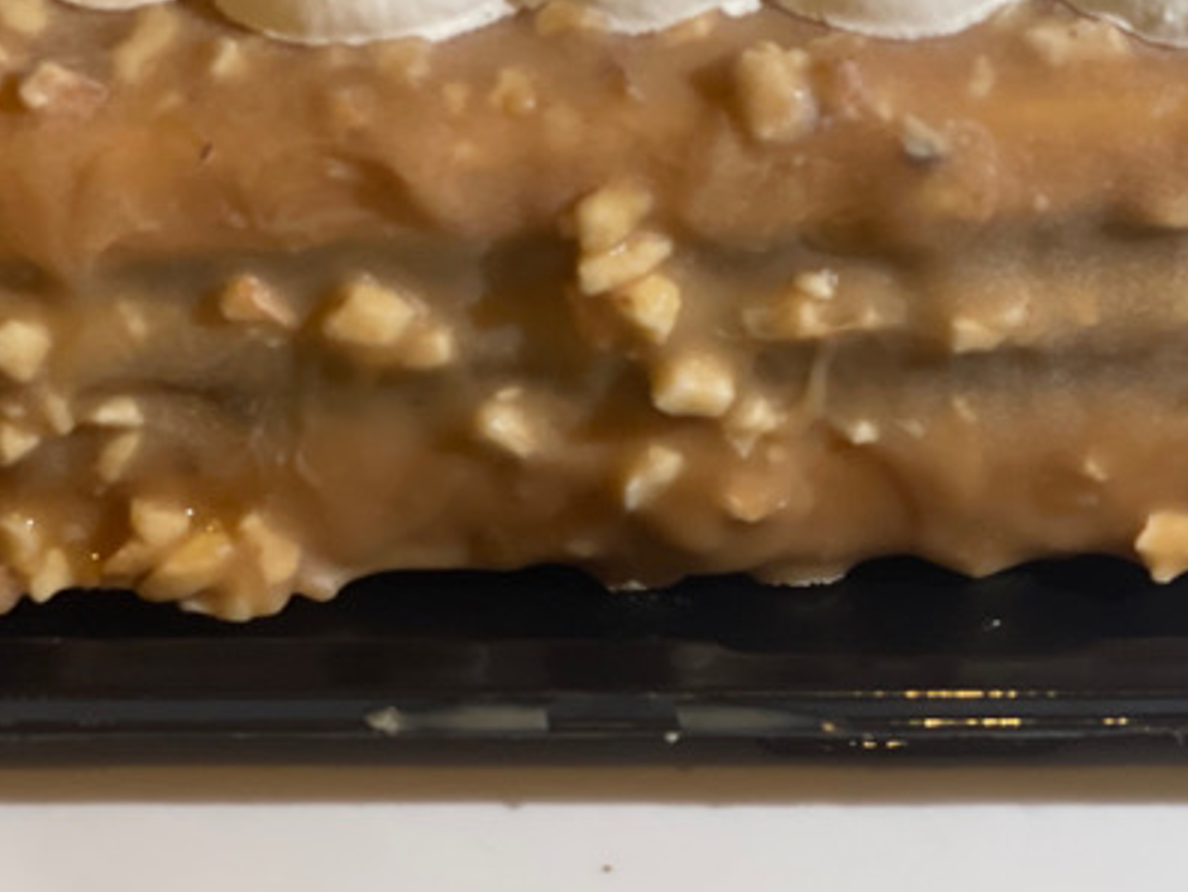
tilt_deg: -38.6
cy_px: 239
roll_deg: +0.7
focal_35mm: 129
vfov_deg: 11.5
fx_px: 4429
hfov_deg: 15.2
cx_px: 862
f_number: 2.2
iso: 160
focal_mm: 7.5
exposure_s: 1/40
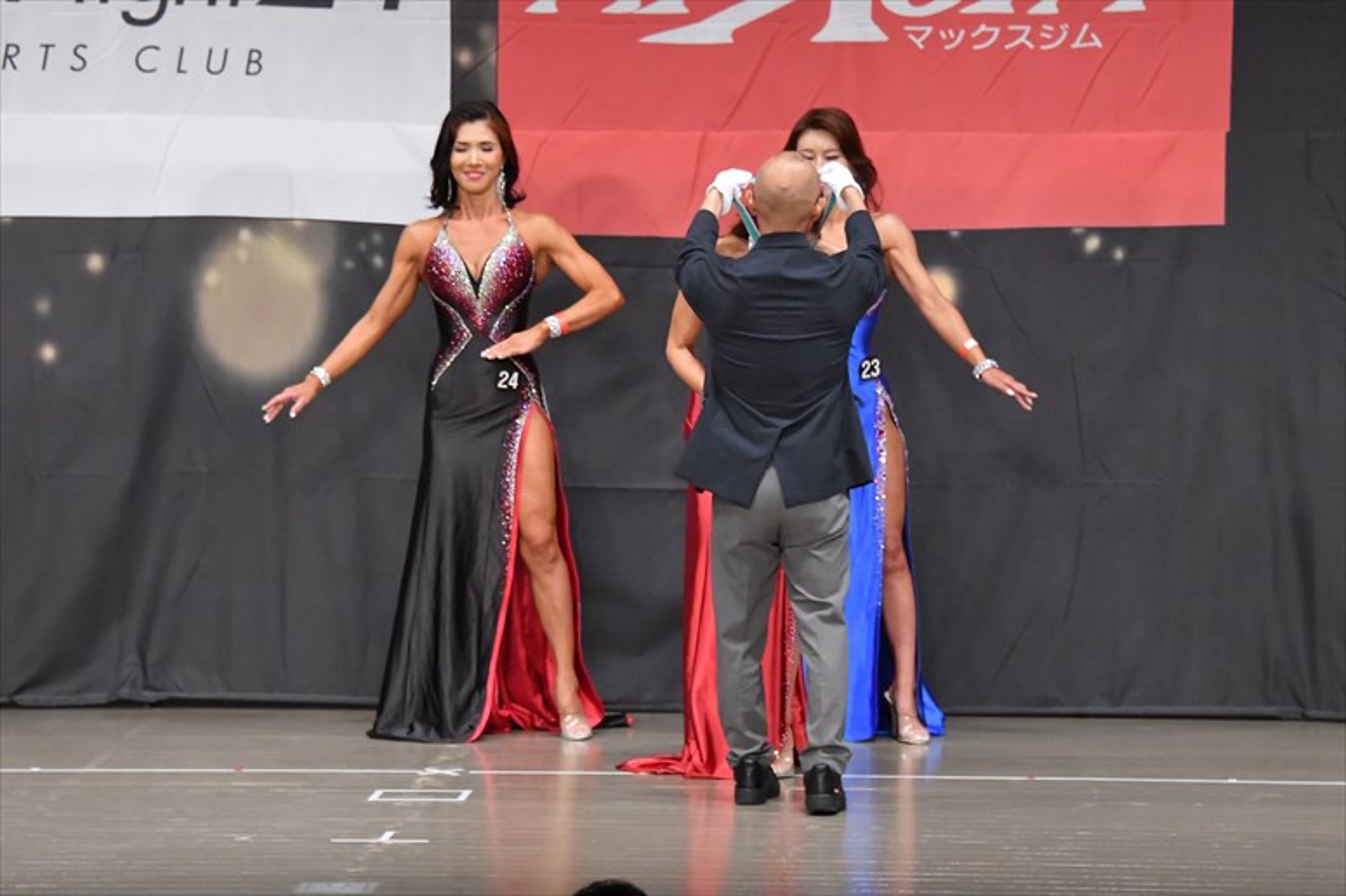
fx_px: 6988
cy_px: 448
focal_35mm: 187
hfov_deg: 11.0
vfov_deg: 7.3
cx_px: 673
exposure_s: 1/400
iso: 6400
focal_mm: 125
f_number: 5.6
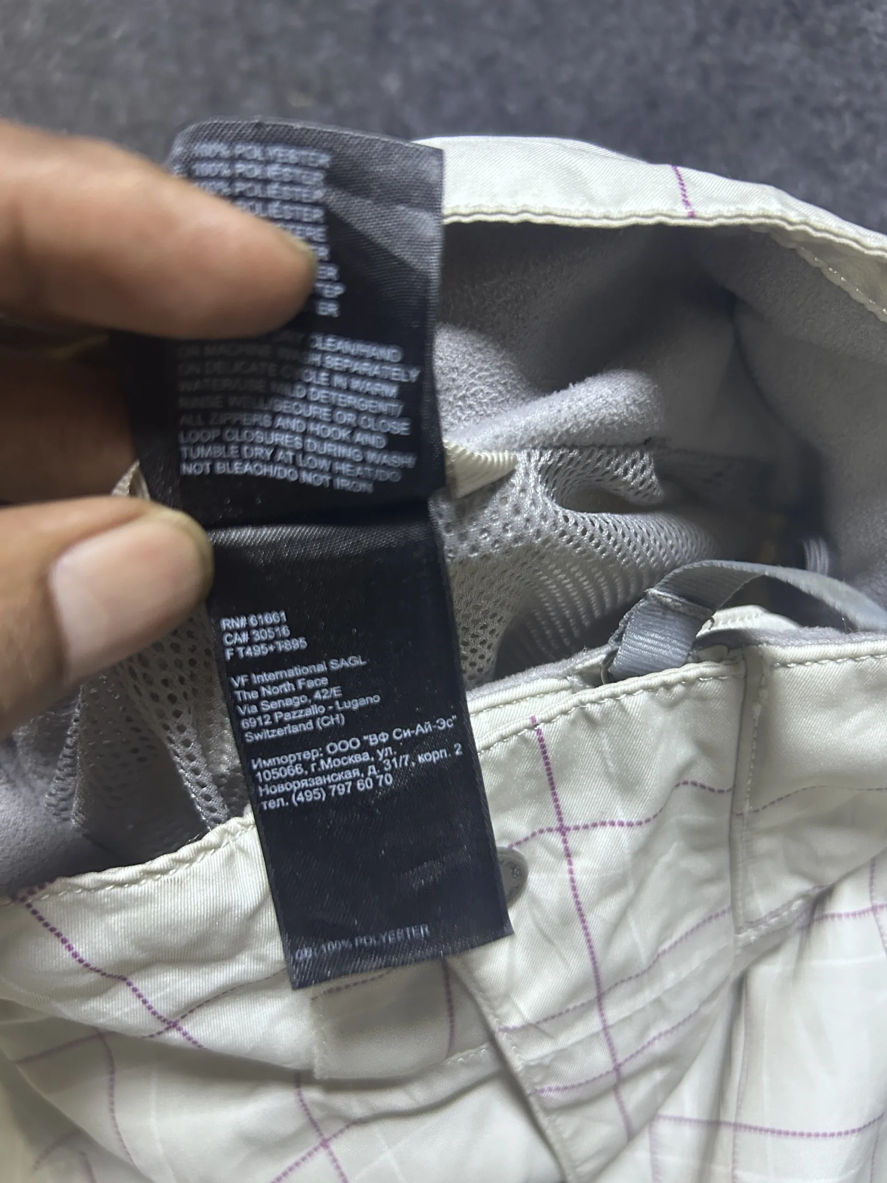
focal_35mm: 26
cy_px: 592
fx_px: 888
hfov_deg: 53.1
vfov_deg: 67.3
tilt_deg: -53.2
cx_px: 444
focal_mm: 5.7
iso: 320
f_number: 1.5
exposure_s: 1/50
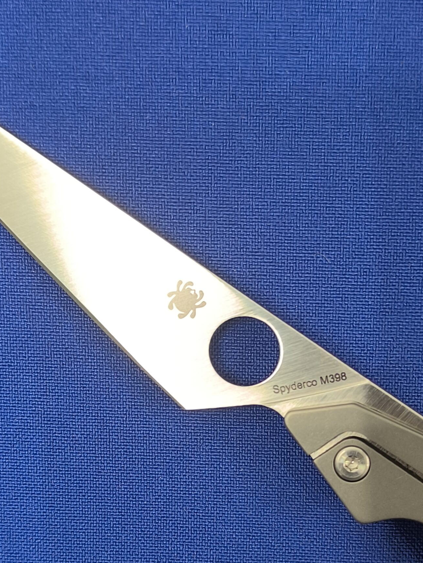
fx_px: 1108
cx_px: 264
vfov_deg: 28.2
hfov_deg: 21.6
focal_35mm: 68
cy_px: 408
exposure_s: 1/100
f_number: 1.65
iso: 500
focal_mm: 6.14
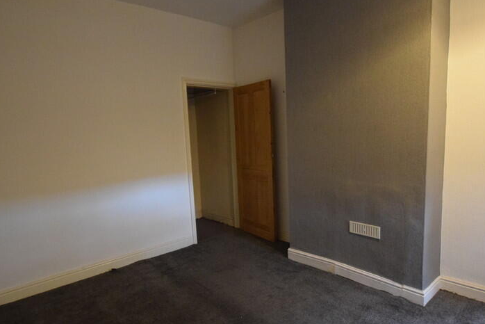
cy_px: 173
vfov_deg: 57.2
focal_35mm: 22
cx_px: 249
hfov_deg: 78.5
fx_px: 296
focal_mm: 10
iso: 3600
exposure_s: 1/60
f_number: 4
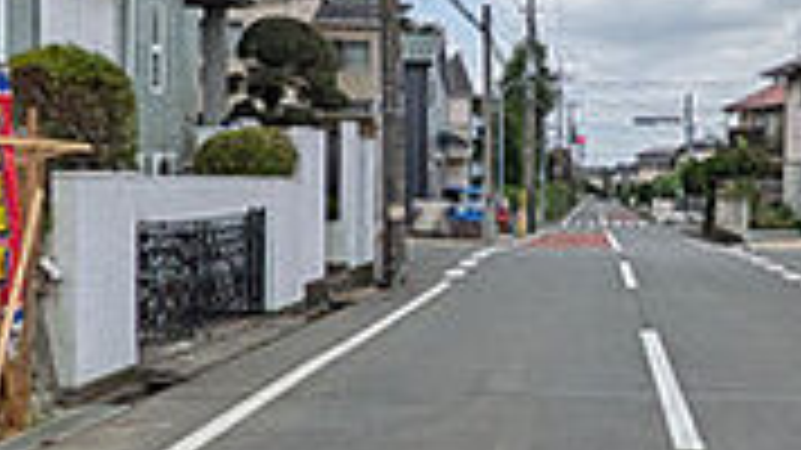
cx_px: 630
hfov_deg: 37.9
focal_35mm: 53
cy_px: 223
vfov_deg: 22.6
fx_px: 1125
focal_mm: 1.83
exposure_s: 1/3322
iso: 51
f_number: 2.2
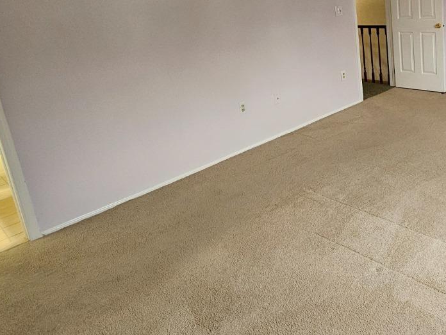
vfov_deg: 47.7
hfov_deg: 58.2
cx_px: 362
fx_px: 361
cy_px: 80
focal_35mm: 28
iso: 400
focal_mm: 2.2
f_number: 2.2
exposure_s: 1/77
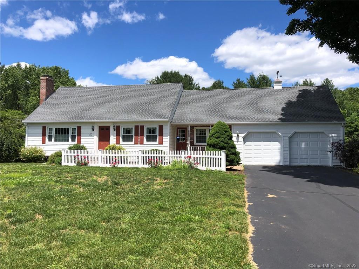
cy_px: 134
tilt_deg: +3.4
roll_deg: +0.2
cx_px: 180
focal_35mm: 28
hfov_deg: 63.4
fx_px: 290
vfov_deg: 49.7
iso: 20
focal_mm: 4
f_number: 1.8
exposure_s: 1/2315
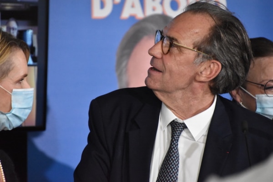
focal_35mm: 390
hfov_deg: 5.3
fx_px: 2957
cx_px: 136
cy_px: 91
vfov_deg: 3.5
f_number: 6.3
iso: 5600
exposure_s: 1/400
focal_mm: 260
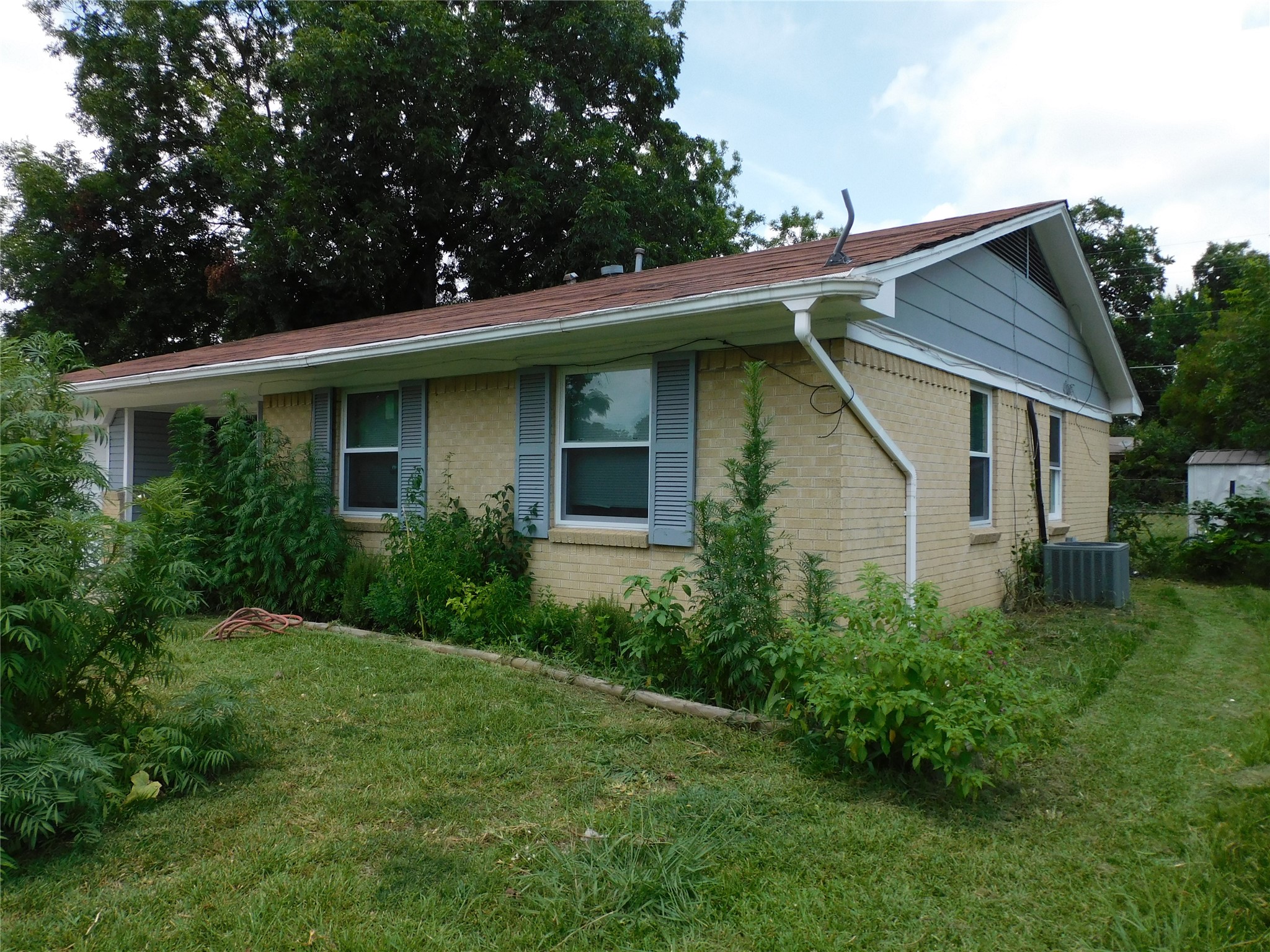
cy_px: 476
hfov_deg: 71.6
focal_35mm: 24
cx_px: 635
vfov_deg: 56.8
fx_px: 881
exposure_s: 1/1000
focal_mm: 4.3
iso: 125
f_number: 3.3
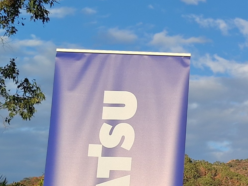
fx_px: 559
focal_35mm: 78
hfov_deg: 22.5
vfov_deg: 18.3
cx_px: 319
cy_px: 196
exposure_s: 1/3333
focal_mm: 5.54
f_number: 1.8
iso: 40
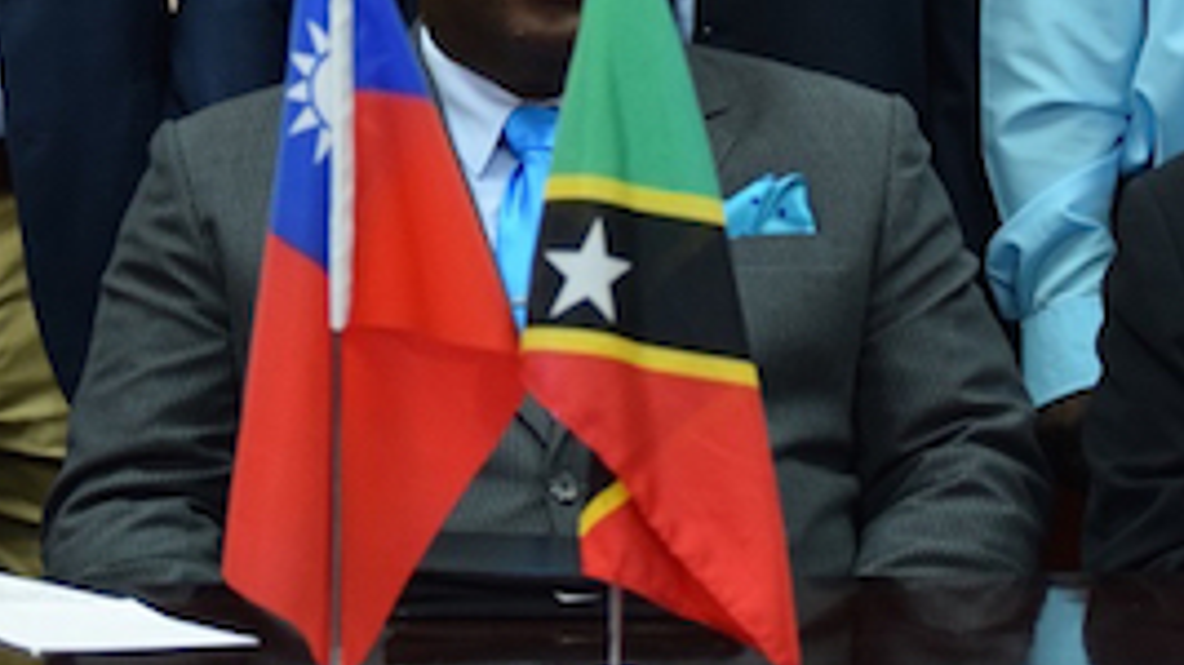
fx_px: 6505
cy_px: -226
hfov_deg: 10.4
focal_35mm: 207
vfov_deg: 5.8
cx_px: 479
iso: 1000
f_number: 4
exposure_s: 1/60
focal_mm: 55
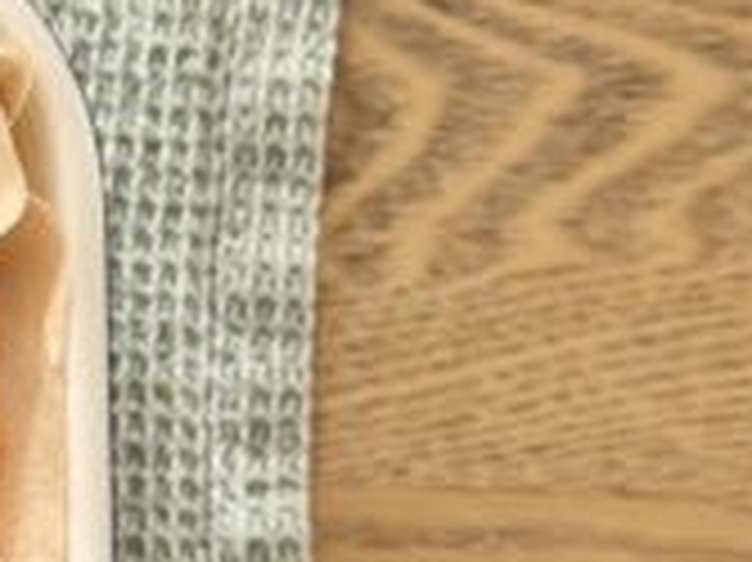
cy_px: 926
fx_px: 3126
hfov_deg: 13.5
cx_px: -7
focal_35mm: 144
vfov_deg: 9.9
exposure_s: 1/745
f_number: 1.78
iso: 80
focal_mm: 6.86
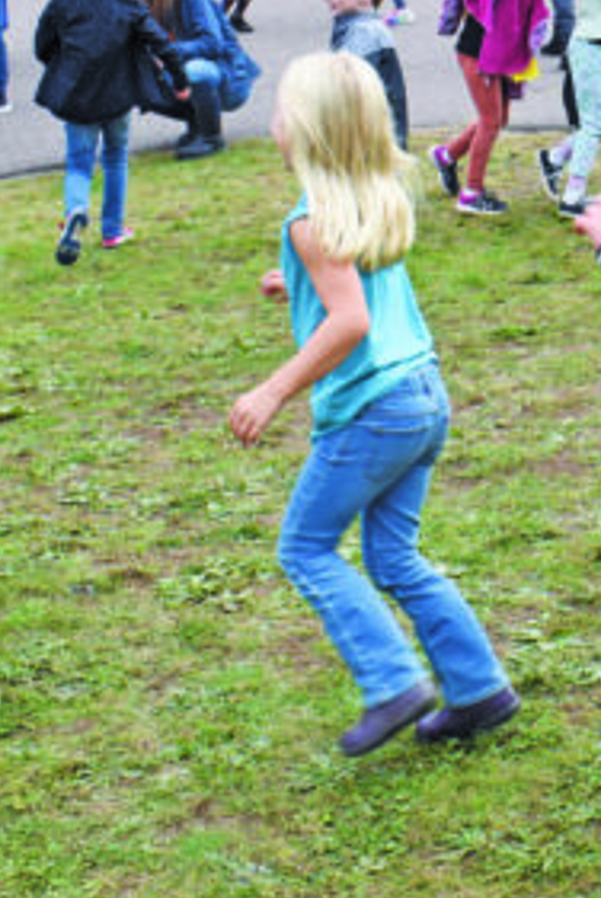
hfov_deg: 16.5
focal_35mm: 80
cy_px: 157
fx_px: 1998
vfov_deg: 24.8
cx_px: 687
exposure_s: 1/250
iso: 280
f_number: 8
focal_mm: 20
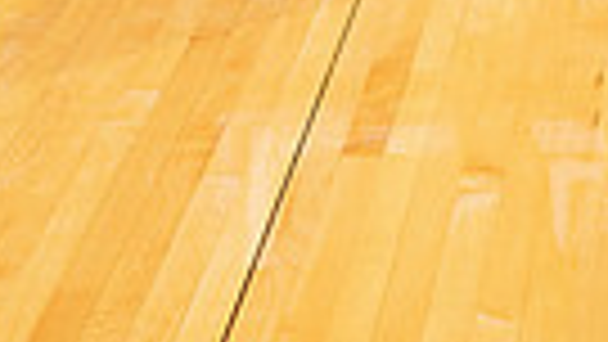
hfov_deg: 13.2
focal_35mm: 161
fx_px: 2596
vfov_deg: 7.0
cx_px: 613
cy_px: -518
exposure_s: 1/320
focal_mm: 46
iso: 320
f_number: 7.1
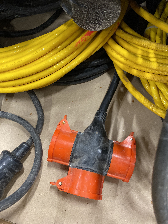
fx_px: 168
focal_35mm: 26
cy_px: 112
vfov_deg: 67.3
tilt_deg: -67.2
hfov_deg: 53.1
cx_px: 84
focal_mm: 4.25
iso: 320
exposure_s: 1/60
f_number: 1.8
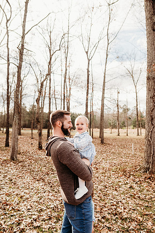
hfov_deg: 53.1
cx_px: 78
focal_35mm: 24
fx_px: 155
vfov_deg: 73.7
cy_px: 116
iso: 100
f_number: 3.2
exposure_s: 1/500
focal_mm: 24
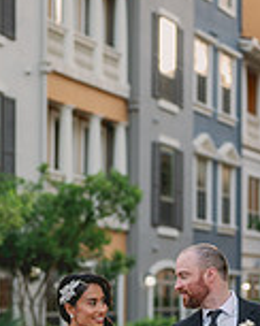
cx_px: 144
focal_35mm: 138
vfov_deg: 13.8
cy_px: 294
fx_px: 1330
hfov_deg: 11.2
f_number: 2
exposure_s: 1/160
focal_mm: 50
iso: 125
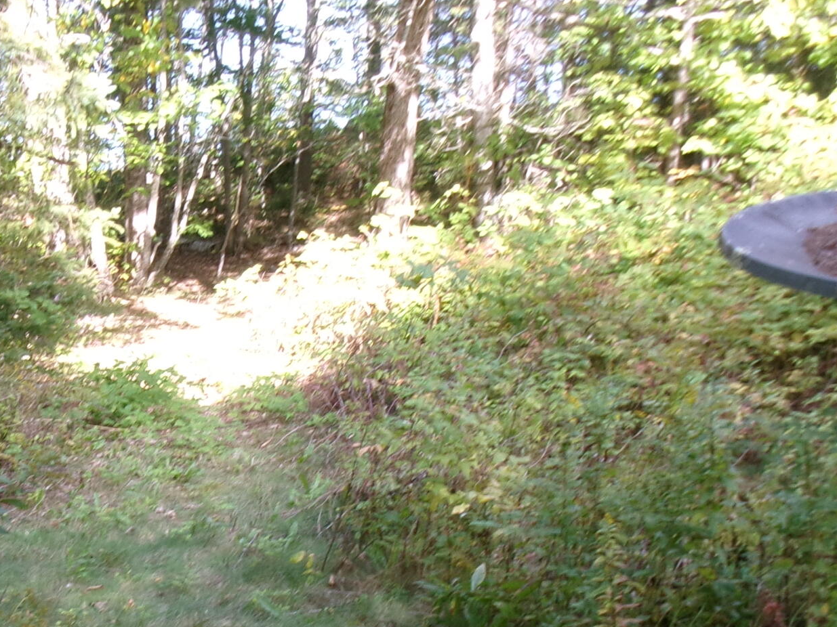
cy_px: 559
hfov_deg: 27.7
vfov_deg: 21.2
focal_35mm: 68
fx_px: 1644
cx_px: 110
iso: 100
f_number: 3.9
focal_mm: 5.1
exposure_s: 1/45
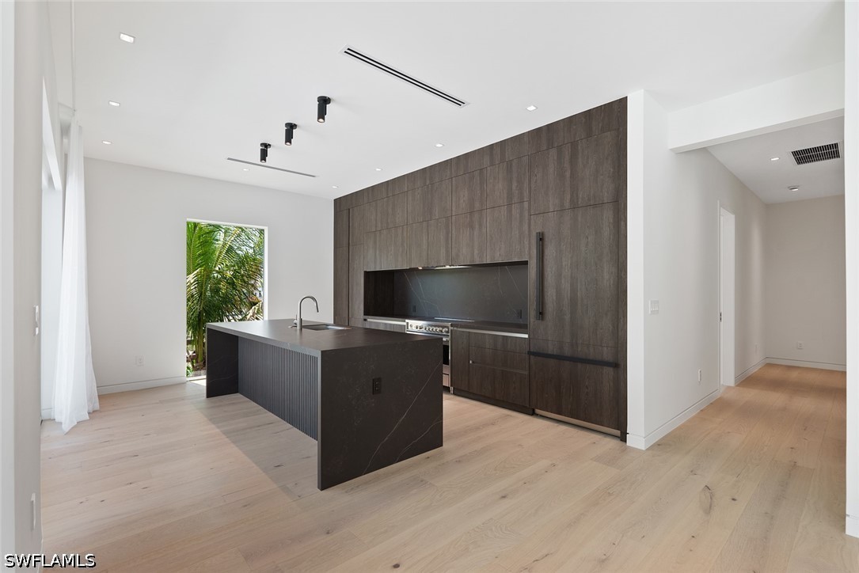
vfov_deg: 72.1
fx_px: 394
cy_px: 286
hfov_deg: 95.0
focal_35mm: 16
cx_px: 430
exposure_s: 1/2.5
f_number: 9
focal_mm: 16.5
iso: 100
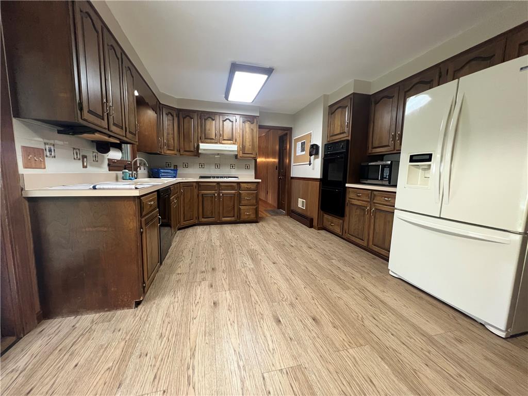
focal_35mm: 13
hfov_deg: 106.2
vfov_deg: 89.9
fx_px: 198
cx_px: 264
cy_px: 198
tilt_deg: -7.0
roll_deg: -1.1
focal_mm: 1.57
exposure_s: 1/60
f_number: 1.8
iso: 500
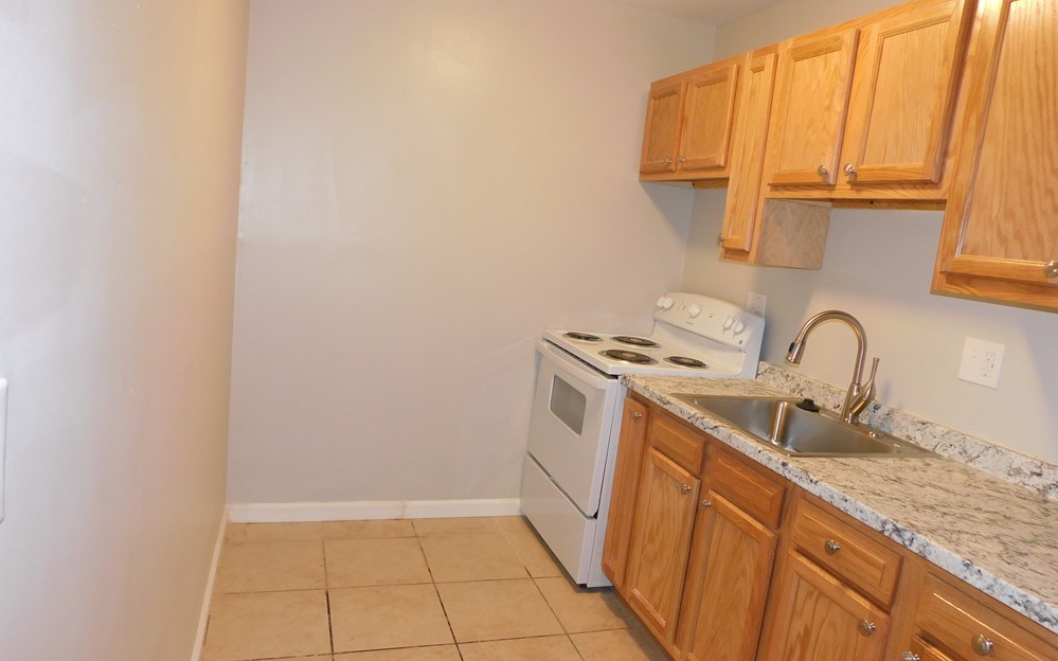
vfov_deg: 49.3
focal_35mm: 25
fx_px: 721
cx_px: 537
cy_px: 336
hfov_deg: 72.6
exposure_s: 1/30
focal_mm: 4
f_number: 3
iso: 200
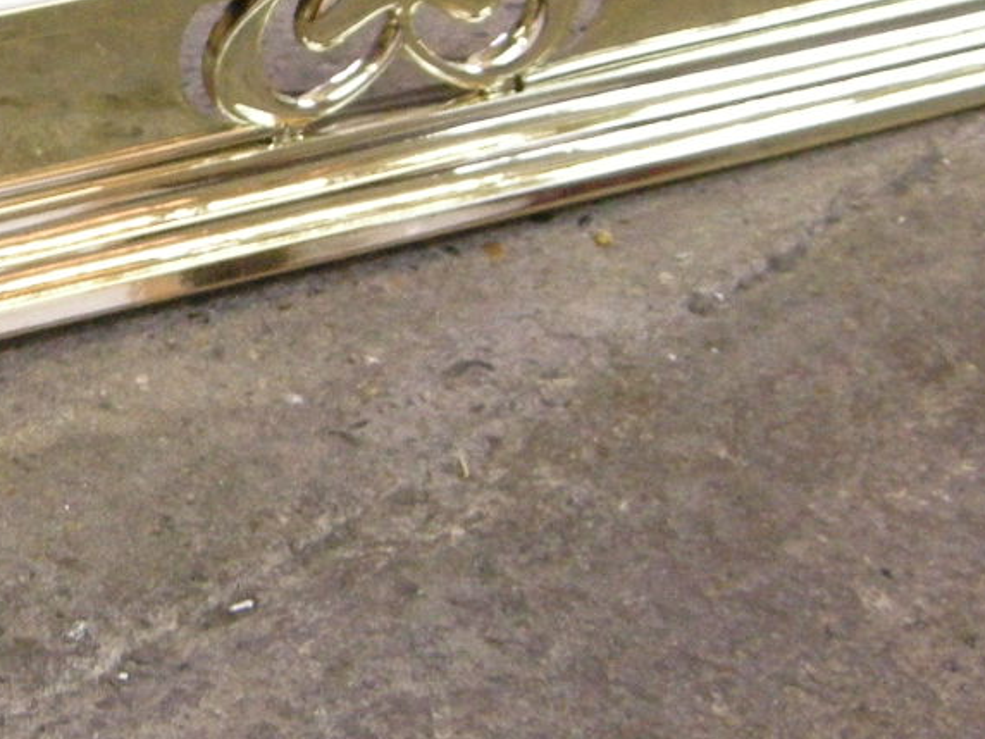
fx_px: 3671
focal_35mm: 129
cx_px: -12
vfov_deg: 11.5
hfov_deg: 15.0
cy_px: 298
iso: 400
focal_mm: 7.5
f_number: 2.7
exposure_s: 1/21.2
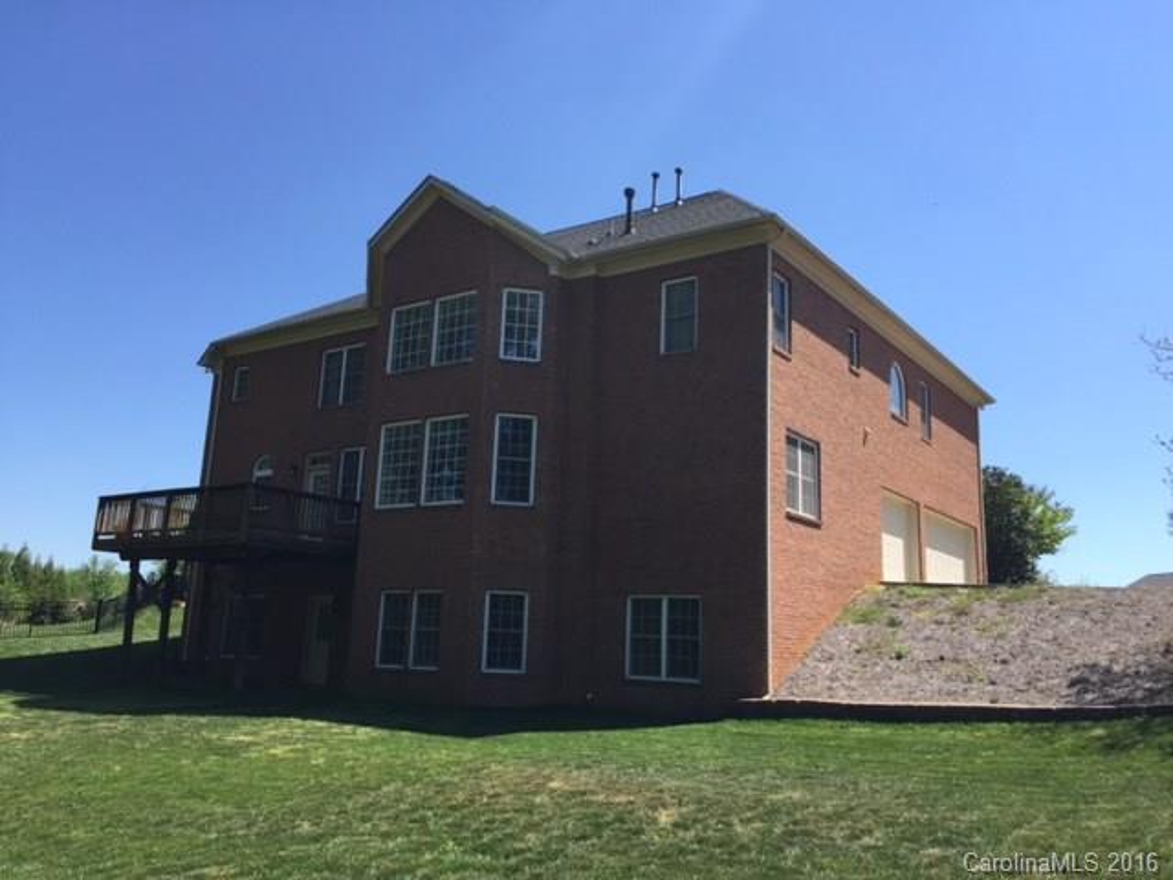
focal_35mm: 29
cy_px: 440
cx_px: 586
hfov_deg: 61.7
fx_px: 983
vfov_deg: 48.2
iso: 32
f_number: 2.2
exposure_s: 1/1099
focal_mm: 4.15
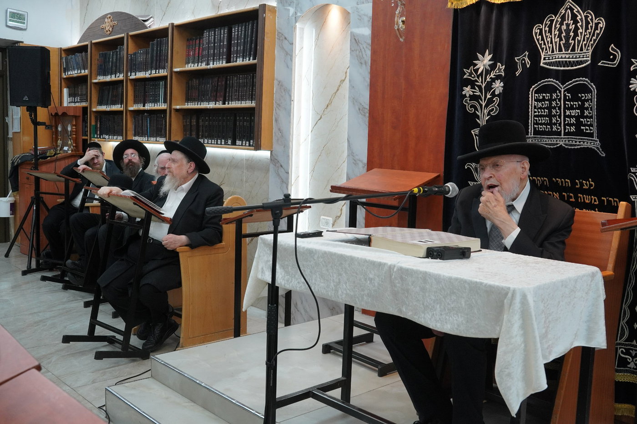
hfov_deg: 53.7
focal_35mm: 36
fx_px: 629
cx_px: 318
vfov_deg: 37.3
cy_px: 212
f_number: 5.6
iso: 1250
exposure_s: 1/200
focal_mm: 23.7
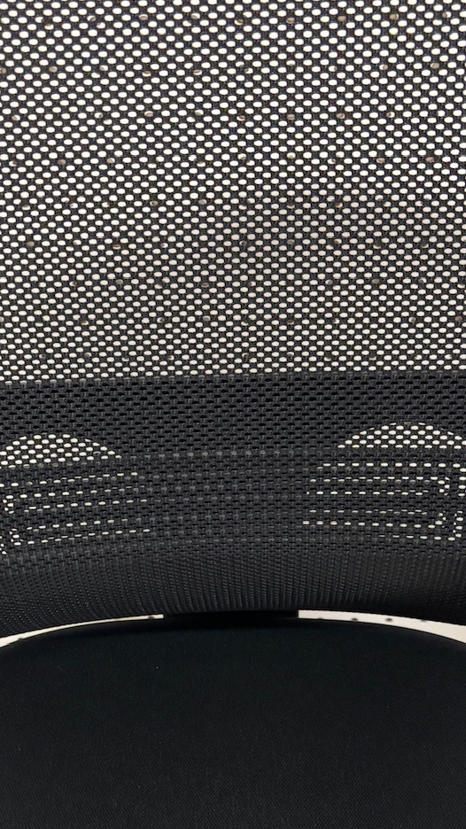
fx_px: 1363
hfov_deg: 19.4
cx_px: 223
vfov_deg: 32.9
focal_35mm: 62
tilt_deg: -47.4
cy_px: 660
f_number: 1.6
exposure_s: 1/50
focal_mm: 5.96
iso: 320
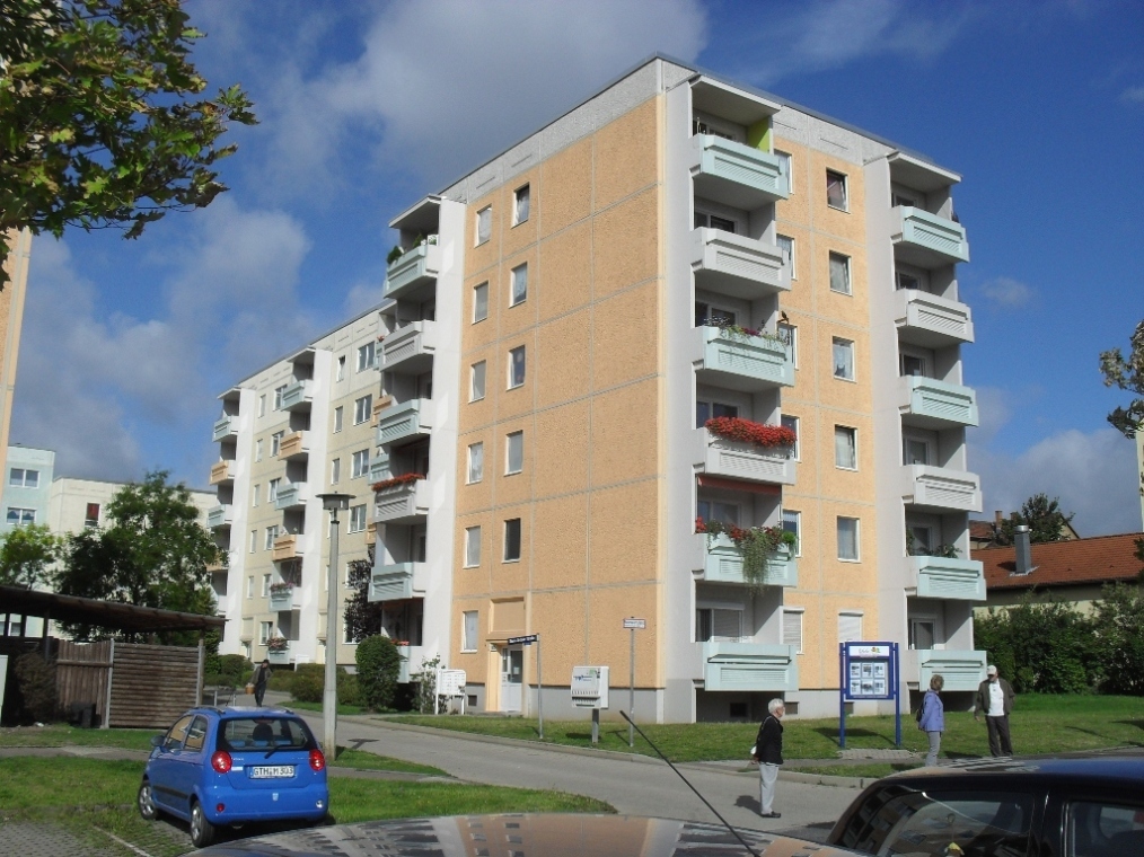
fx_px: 1156
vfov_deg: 40.7
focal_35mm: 35
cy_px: 428
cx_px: 572
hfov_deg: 52.6
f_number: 8.4
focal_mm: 6.3
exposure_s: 1/500
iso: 100
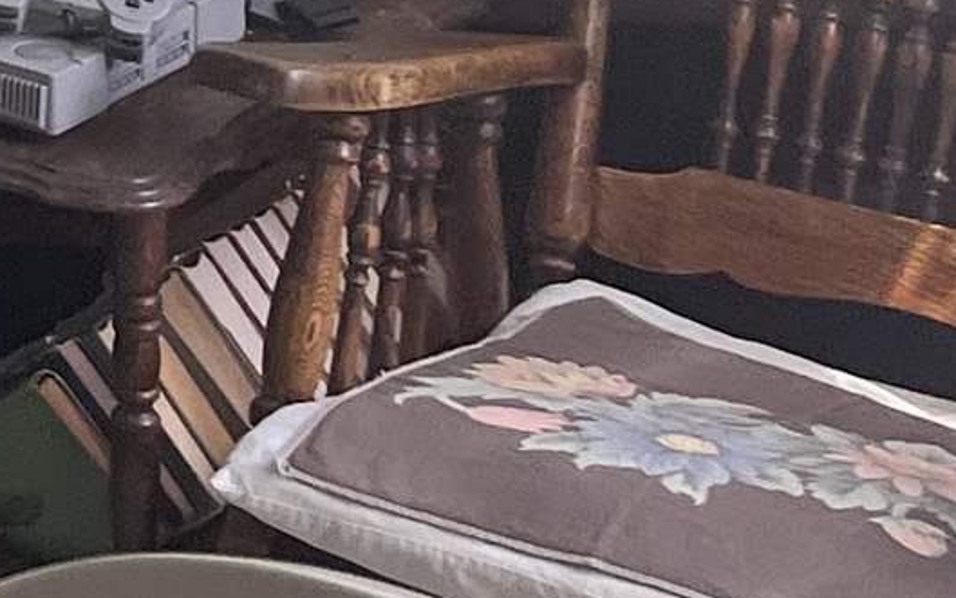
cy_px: -808
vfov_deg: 7.7
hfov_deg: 11.0
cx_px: -1350
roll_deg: +1.8
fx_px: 4170
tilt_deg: -9.3
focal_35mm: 160
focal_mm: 5.1
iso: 64
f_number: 1.6
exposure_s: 1/122
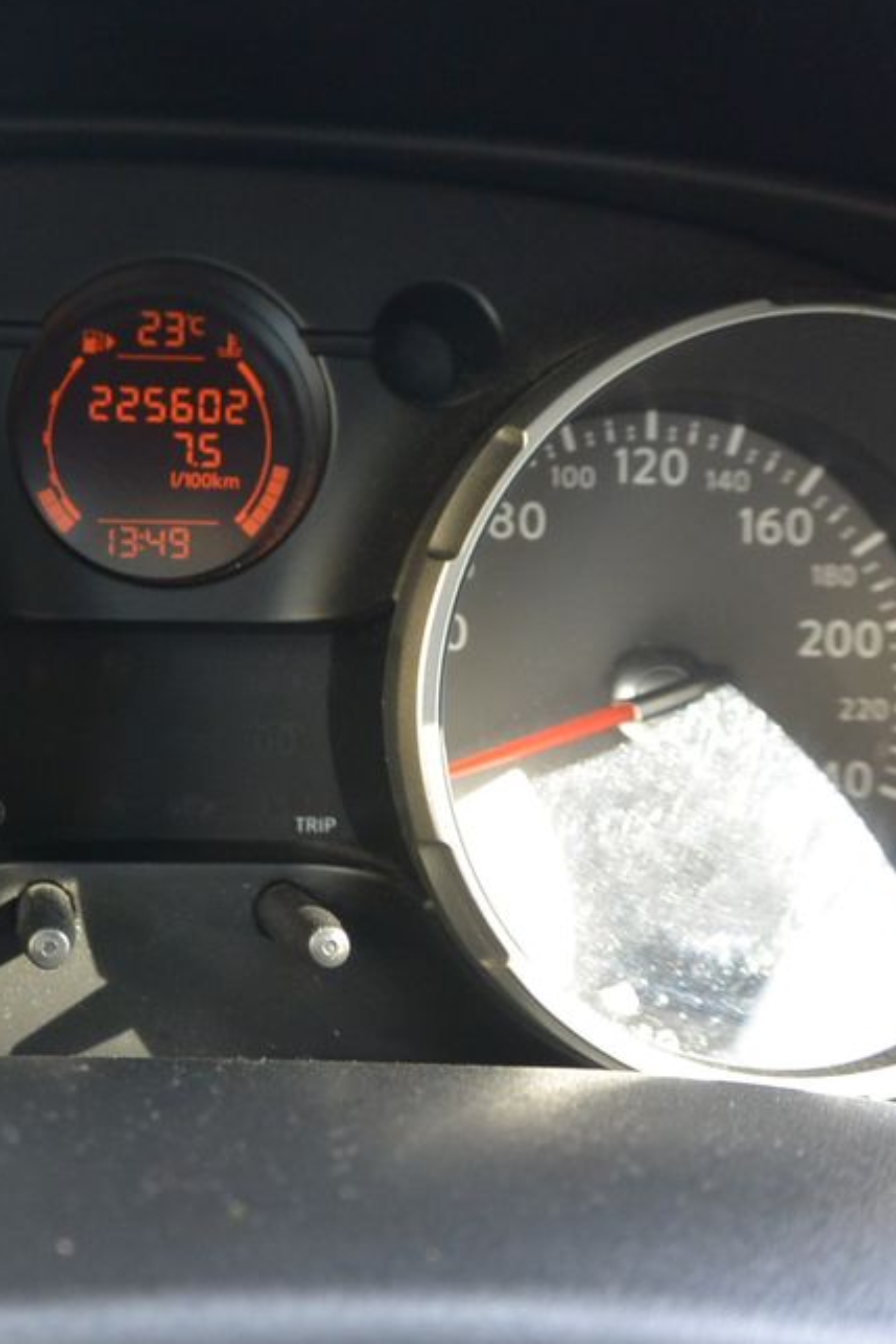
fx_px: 1604
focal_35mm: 43
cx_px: 159
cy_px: 670
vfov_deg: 45.4
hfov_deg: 30.3
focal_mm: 10
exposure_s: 1/125
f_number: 3.5
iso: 400
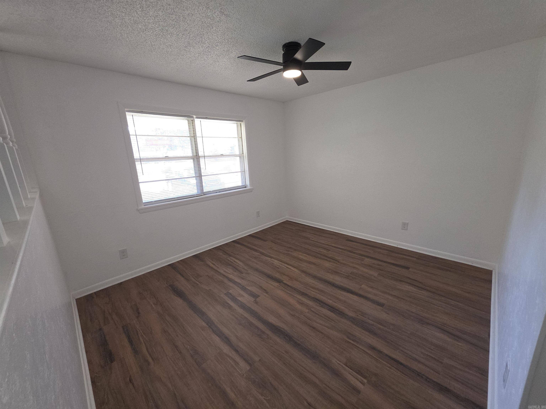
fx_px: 205
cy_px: 204
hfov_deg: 106.2
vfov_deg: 89.9
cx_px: 273
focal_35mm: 13
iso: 80
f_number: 1.9
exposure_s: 1/60
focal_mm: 2.2
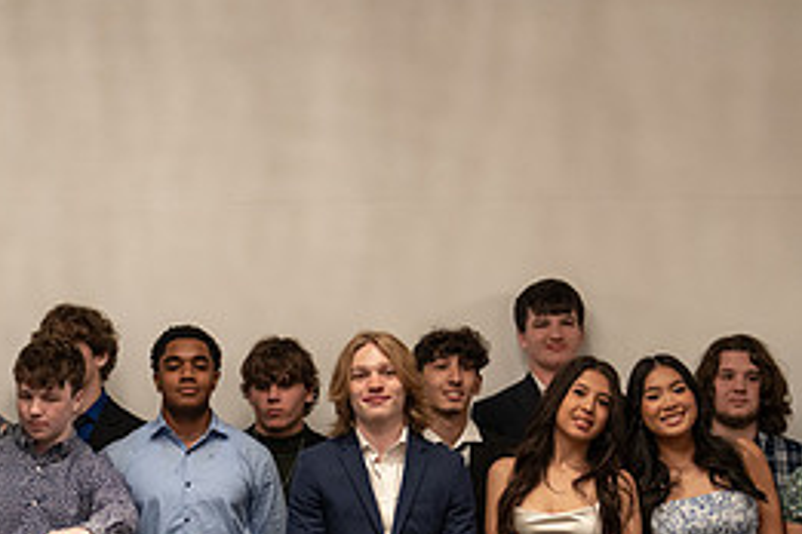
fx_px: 2539
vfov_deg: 11.9
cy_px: 536
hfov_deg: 17.8
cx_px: 209
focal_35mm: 114
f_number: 1.2
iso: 2500
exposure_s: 1/320
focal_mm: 50
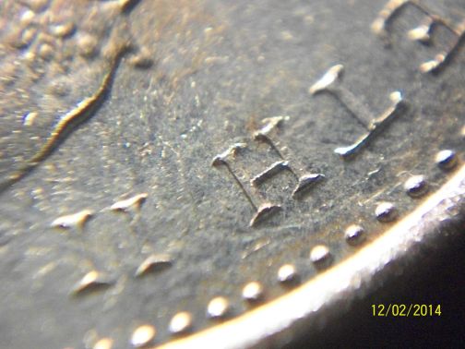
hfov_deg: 20.4
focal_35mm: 96
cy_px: 174
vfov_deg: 15.4
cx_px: 232
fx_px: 1290
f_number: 5.2
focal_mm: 17.1
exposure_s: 1/125
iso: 800
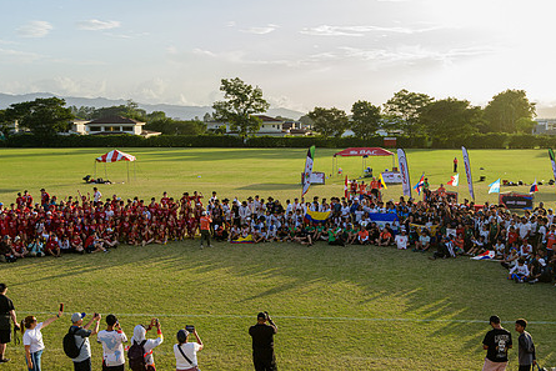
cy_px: 199
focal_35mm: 42
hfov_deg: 46.3
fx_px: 649
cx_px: 305
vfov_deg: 31.9
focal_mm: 30
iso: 500
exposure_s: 1/500
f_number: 5.6
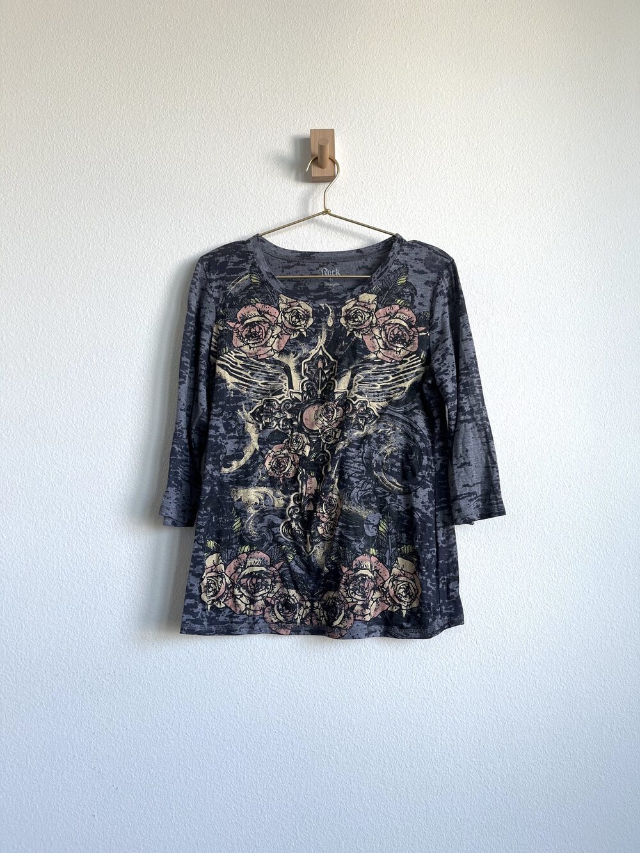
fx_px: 641
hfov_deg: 53.1
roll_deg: +1.2
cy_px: 426
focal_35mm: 26
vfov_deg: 67.3
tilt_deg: +6.5
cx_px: 320
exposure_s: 1/120
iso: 64
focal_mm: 5.1
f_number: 1.6
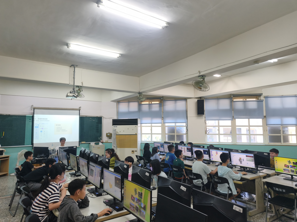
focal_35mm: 23
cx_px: 148
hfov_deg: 73.9
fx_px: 197
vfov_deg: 58.9
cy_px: 111
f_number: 1.62
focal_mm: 6.45
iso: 125
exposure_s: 1/120
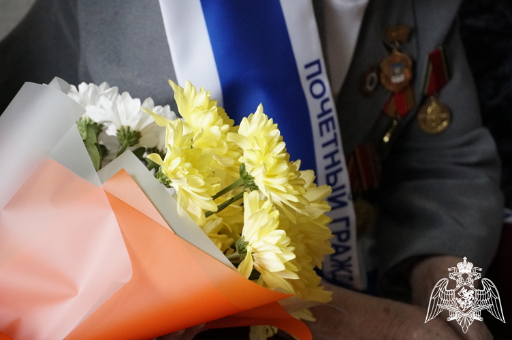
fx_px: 1599
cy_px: 170
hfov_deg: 18.2
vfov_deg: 12.2
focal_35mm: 112
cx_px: 256
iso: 6400
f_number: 5.6
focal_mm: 75
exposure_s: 1/125
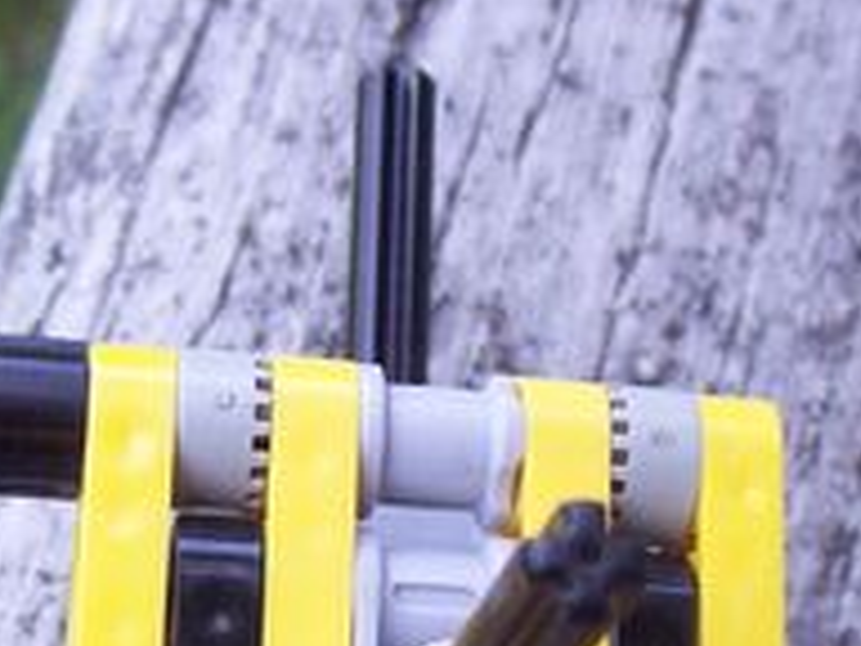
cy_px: 597
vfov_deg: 12.2
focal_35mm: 120
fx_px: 2985
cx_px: 395
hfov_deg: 16.4
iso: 80
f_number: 2.7
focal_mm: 6
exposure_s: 1/68.3
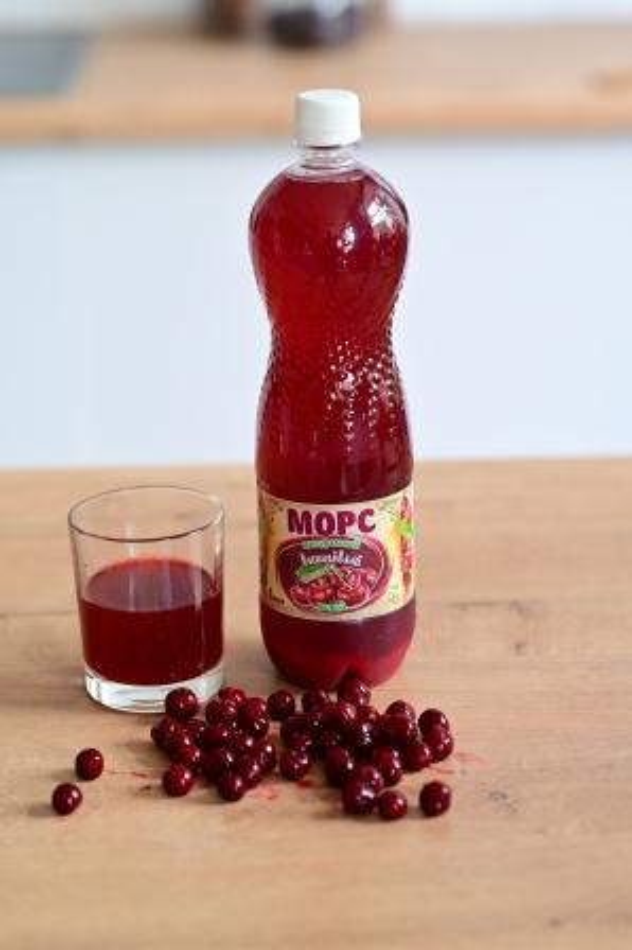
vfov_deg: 23.9
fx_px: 2242
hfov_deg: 16.0
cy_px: 475
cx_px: 316
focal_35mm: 85
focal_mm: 85
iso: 1000
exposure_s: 1/200
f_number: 3.5
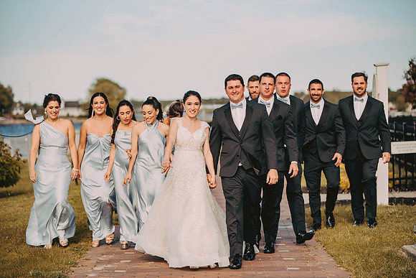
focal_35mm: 105
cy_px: 139
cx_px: 208
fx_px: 1214
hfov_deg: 19.5
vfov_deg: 13.0
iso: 500
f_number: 2.8
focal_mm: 105
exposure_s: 1/4000
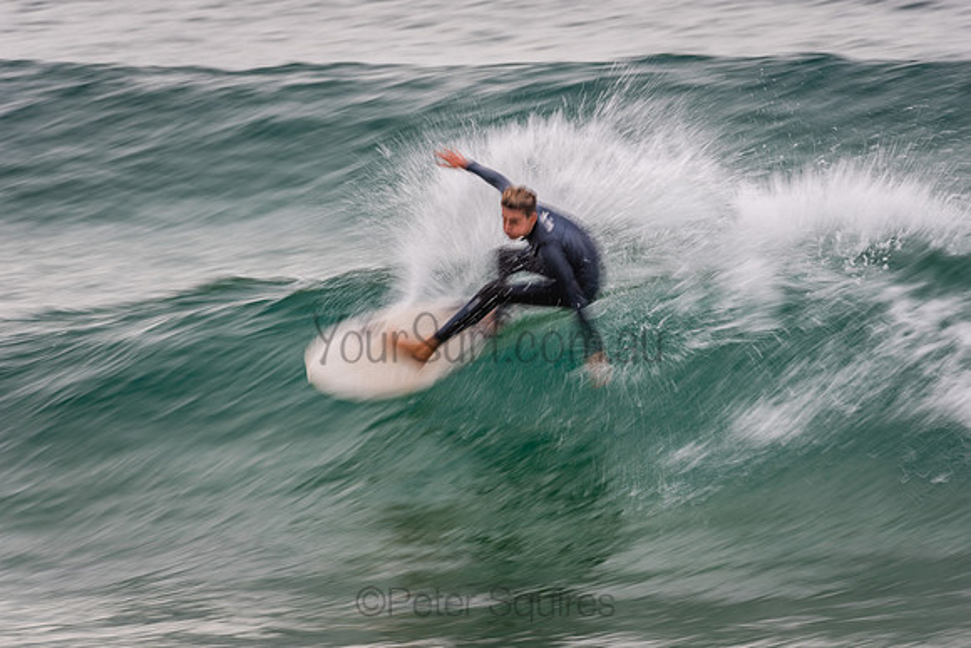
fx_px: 13489
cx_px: 486
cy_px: 324
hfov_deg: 4.1
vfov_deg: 2.8
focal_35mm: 500
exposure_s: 1/20
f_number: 14
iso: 64
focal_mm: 500
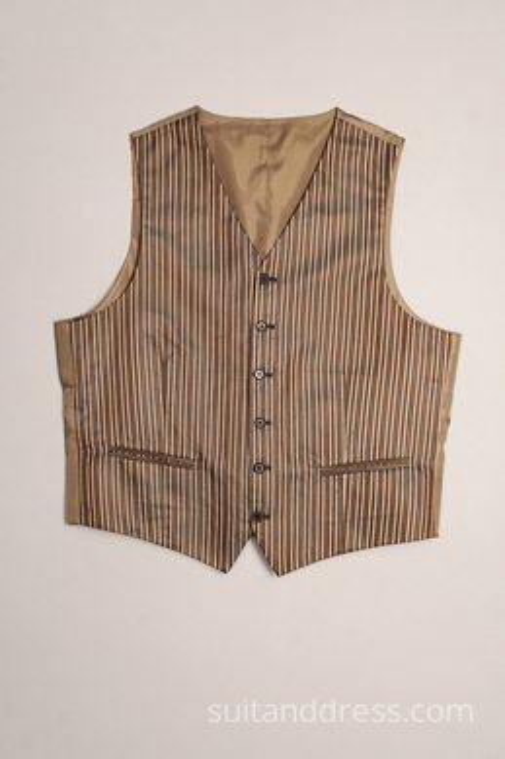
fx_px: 1011
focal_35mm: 48
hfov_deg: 28.1
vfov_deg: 41.1
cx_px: 252
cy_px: 380
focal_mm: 32
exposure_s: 1/40
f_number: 8
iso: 400
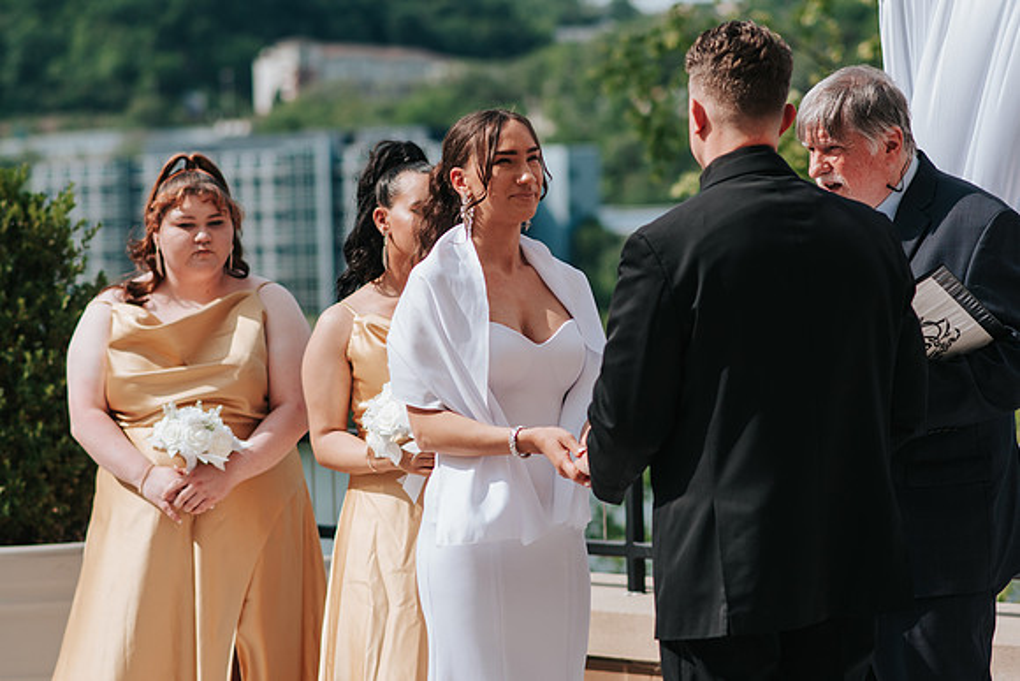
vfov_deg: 10.8
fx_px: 3613
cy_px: 340
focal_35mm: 128
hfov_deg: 16.1
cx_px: 510
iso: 100
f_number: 2.8
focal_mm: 85
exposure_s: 1/2000
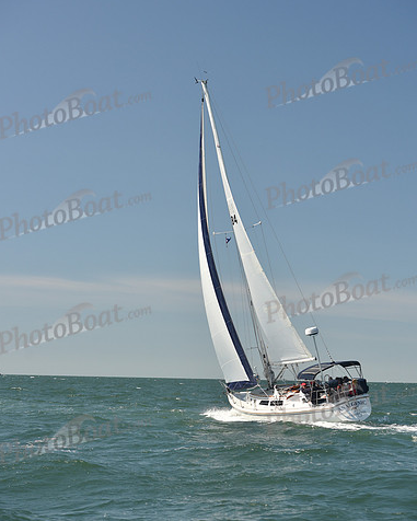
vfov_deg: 23.8
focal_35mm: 80
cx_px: 208
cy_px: 254
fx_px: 1234
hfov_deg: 19.2
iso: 250
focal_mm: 70
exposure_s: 1/800
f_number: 4.5
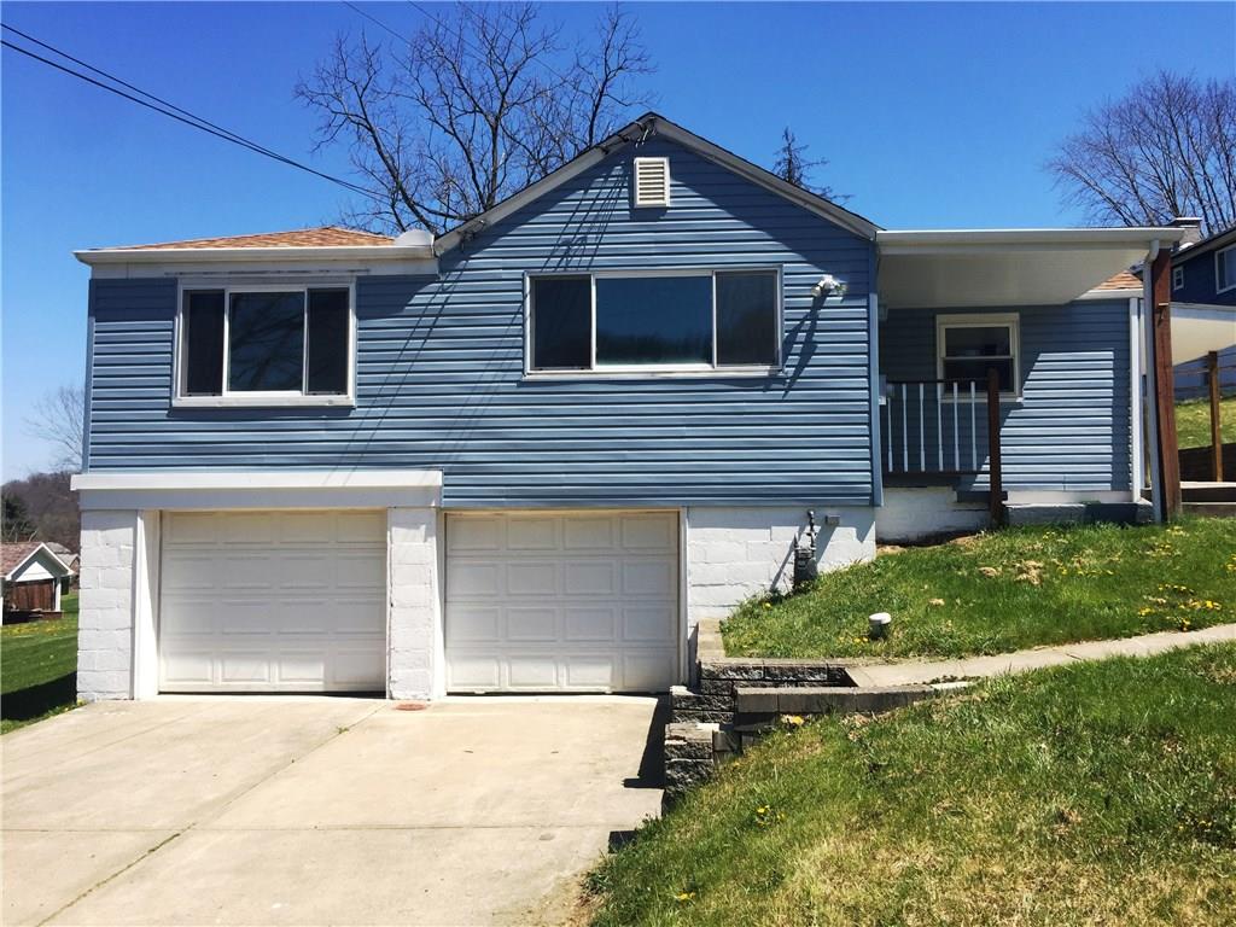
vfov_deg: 48.2
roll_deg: +0.9
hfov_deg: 61.7
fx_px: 1035
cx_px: 618
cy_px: 464
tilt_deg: +3.7
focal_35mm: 29
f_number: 2.2
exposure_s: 1/1980
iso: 32
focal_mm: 4.15
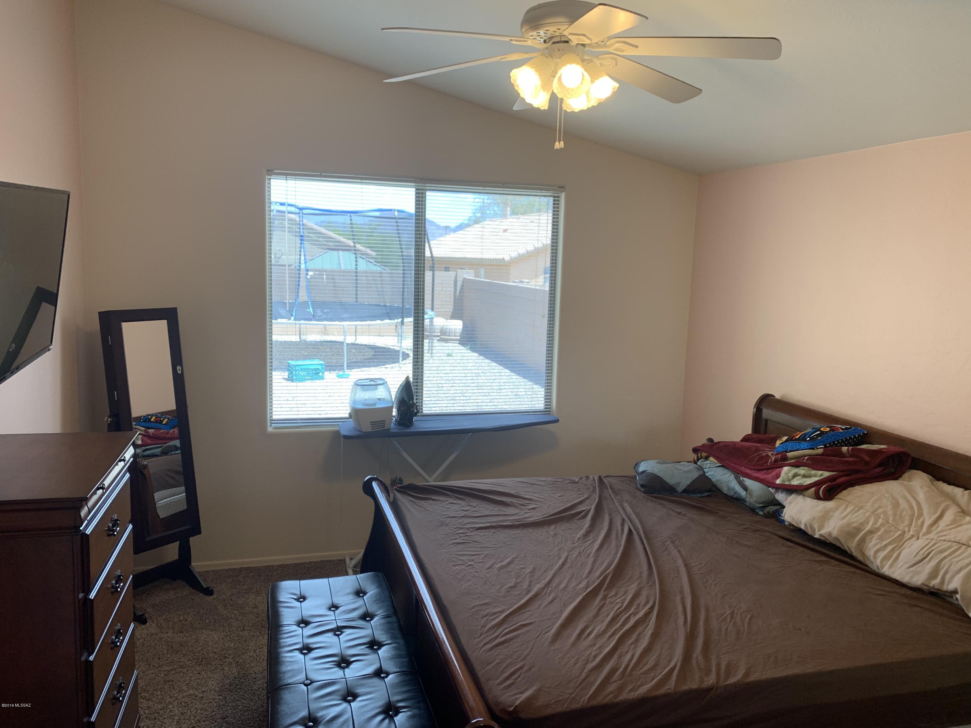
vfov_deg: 53.1
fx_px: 729
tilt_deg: -6.3
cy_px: 364
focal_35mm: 26
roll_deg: -1.0
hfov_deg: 67.3
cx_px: 486
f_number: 1.8
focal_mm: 4.25
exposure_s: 1/122
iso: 32
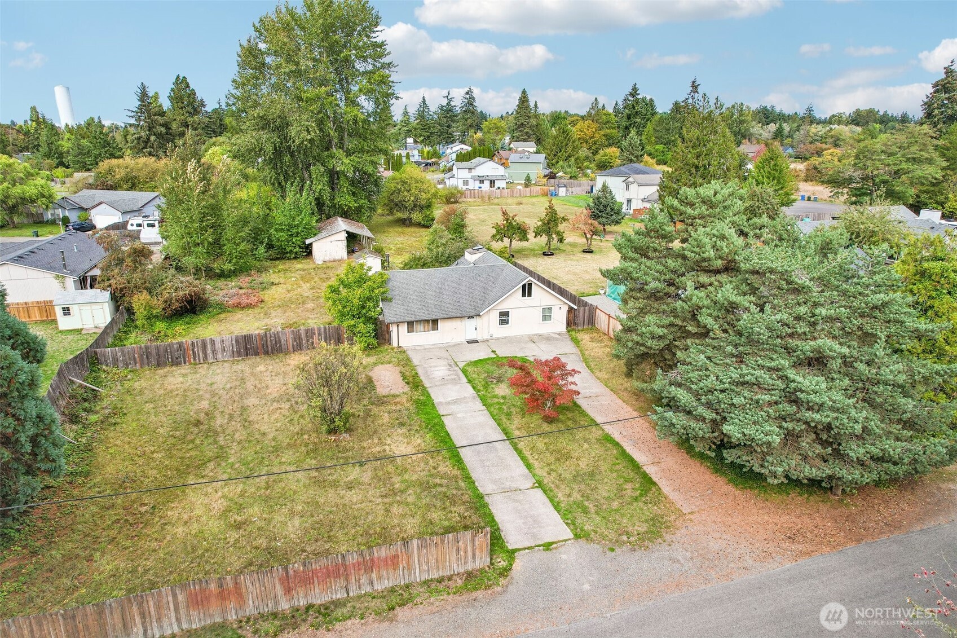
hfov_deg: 78.6
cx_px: 478
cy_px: 319
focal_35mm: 22
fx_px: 585
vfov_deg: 57.2
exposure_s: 1/1250
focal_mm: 8.4
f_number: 2.8
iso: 130
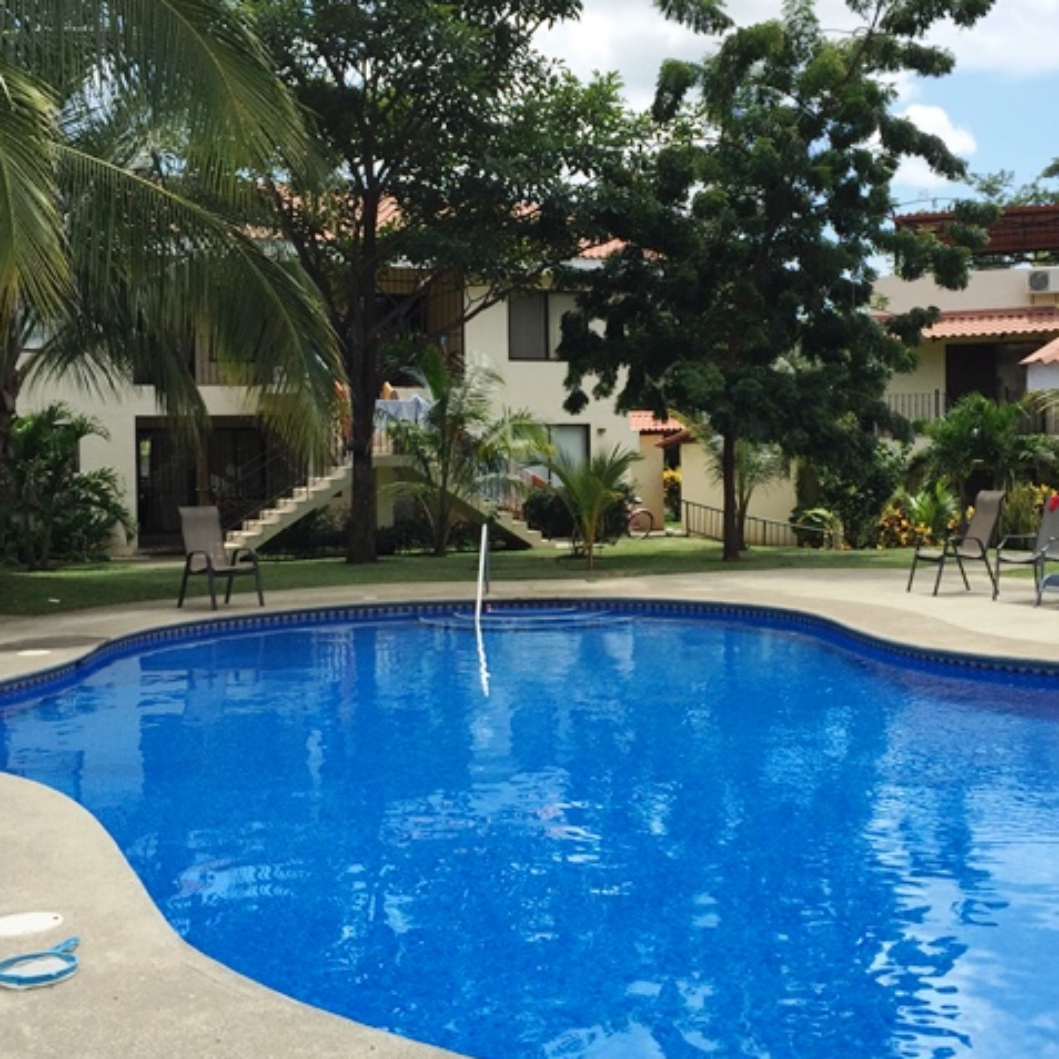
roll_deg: +0.0
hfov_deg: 39.1
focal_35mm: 43
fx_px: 1488
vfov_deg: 39.2
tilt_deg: -3.8
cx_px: 588
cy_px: 533
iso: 32
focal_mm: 4.15
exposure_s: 1/1799
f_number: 2.2
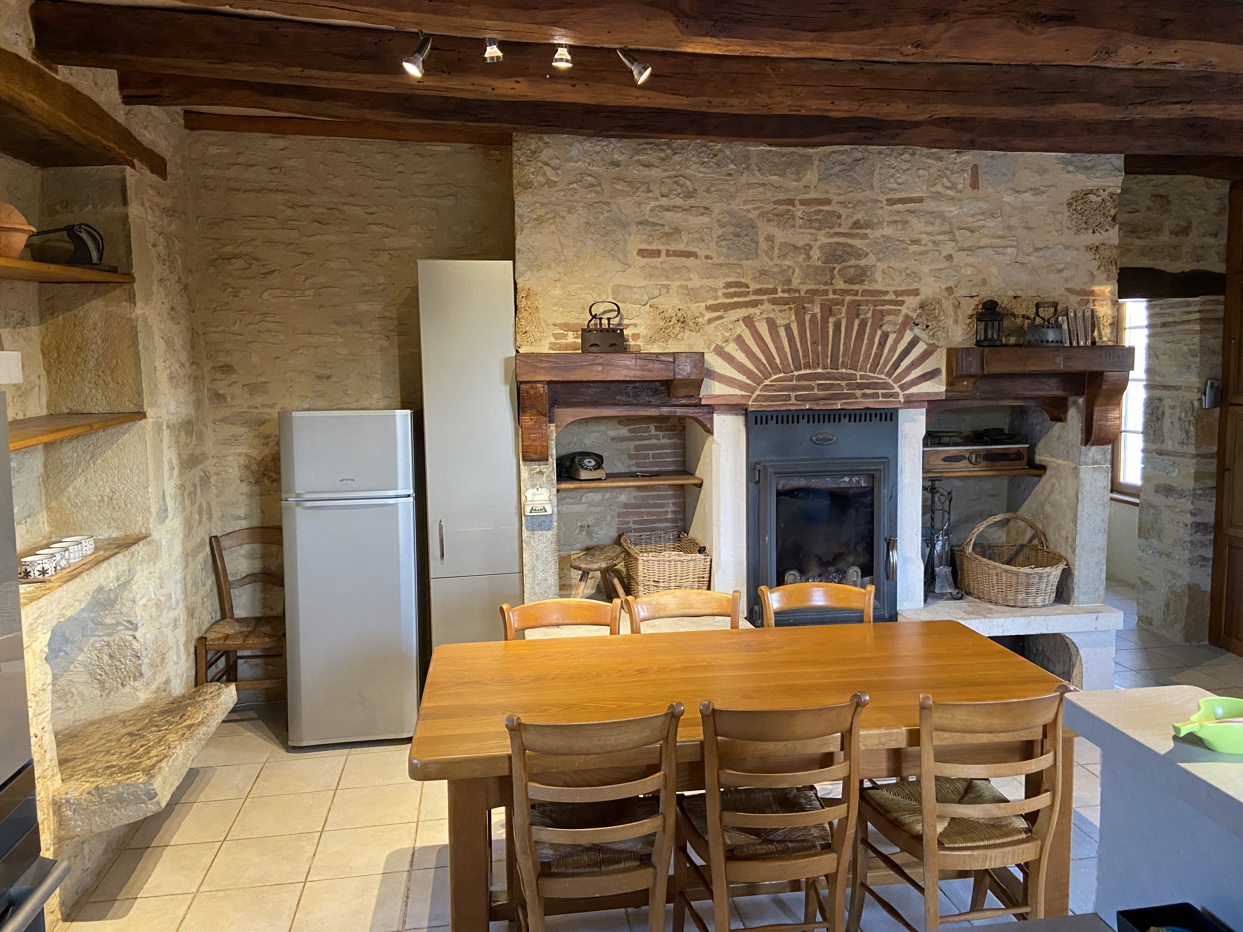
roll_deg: +0.2
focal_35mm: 26
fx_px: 934
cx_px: 622
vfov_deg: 53.1
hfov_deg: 67.3
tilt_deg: -5.3
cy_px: 466
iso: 400
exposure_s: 1/50
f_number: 1.8
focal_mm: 4.25
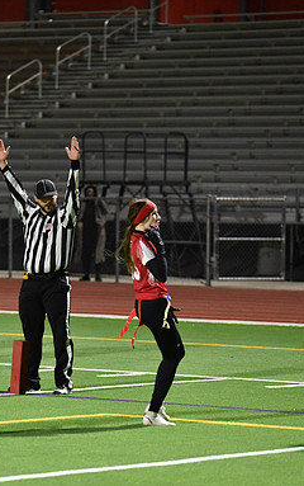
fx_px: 2858
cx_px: 46
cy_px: 242
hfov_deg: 6.1
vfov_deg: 9.7
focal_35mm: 216
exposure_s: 1/640
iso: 8000
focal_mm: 140
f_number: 2.8
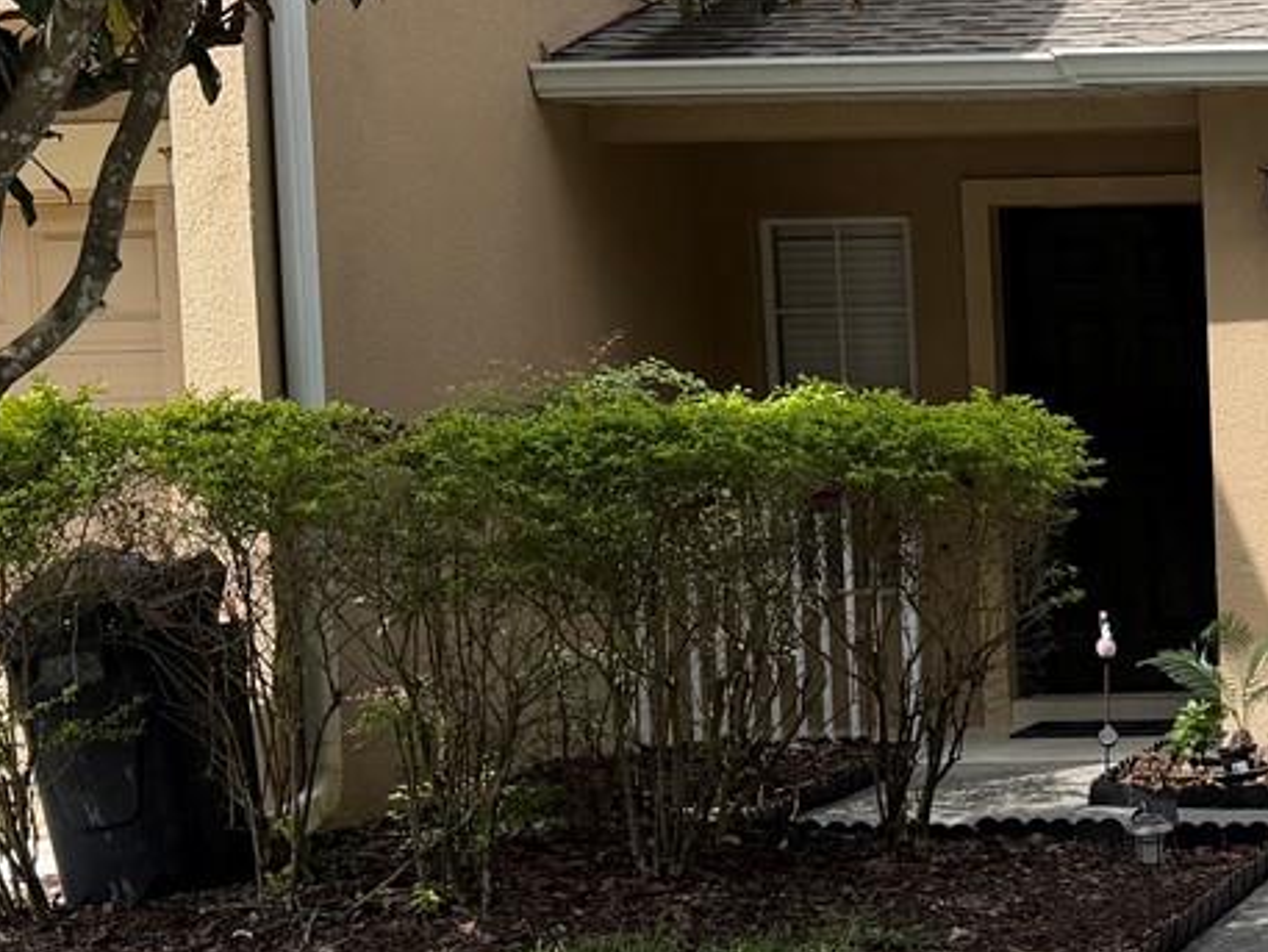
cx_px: 1631
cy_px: 674
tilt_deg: -5.5
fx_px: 3078
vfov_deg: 17.5
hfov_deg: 21.2
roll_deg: +1.4
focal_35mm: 84
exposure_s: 1/2525
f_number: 1.78
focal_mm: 6.76
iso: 80
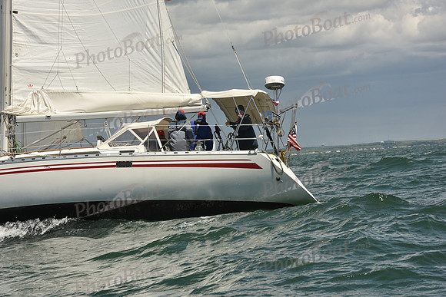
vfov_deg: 10.2
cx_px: 223
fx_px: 1673
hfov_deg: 15.2
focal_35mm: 135
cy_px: 148
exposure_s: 1/800
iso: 320
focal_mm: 135
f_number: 14
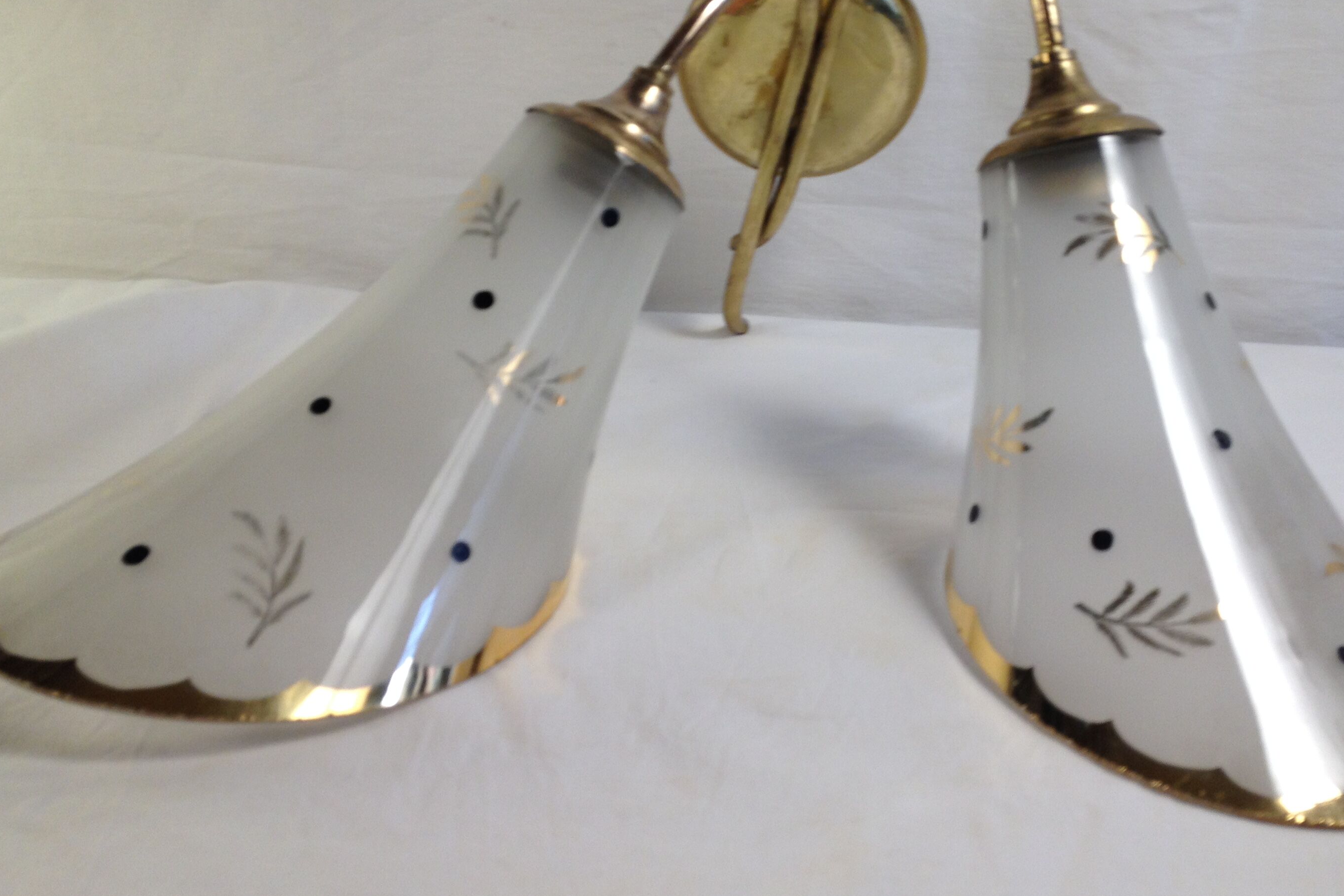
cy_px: 397
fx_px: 1643
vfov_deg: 30.5
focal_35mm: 44
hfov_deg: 44.3
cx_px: 794
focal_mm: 4.28
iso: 50
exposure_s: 1/24
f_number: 2.4
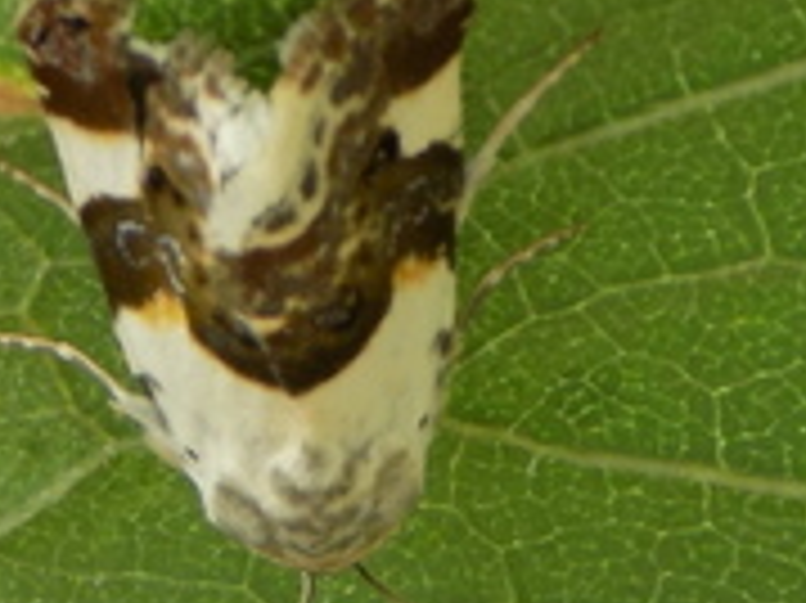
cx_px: 218
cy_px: 243
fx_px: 26084
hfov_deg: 1.8
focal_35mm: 1121
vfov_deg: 1.3
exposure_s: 1/50
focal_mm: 41.8
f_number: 5.6
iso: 80
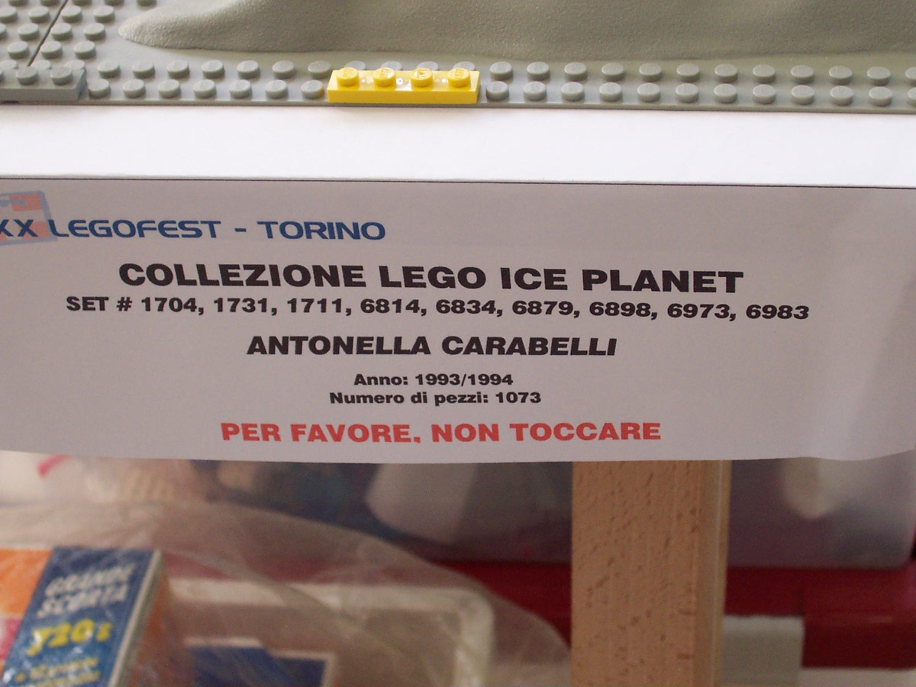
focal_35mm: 71
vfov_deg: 20.7
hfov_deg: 27.4
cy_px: 344
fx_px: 1879
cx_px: 458
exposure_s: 1/60
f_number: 4
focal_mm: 10.8
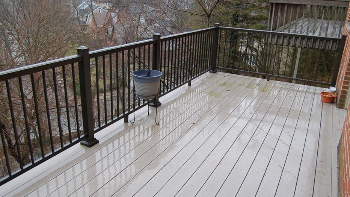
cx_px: 173
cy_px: 106
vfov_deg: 37.7
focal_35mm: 31
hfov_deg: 62.6
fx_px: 288
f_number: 4.5
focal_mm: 18
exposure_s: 1/80
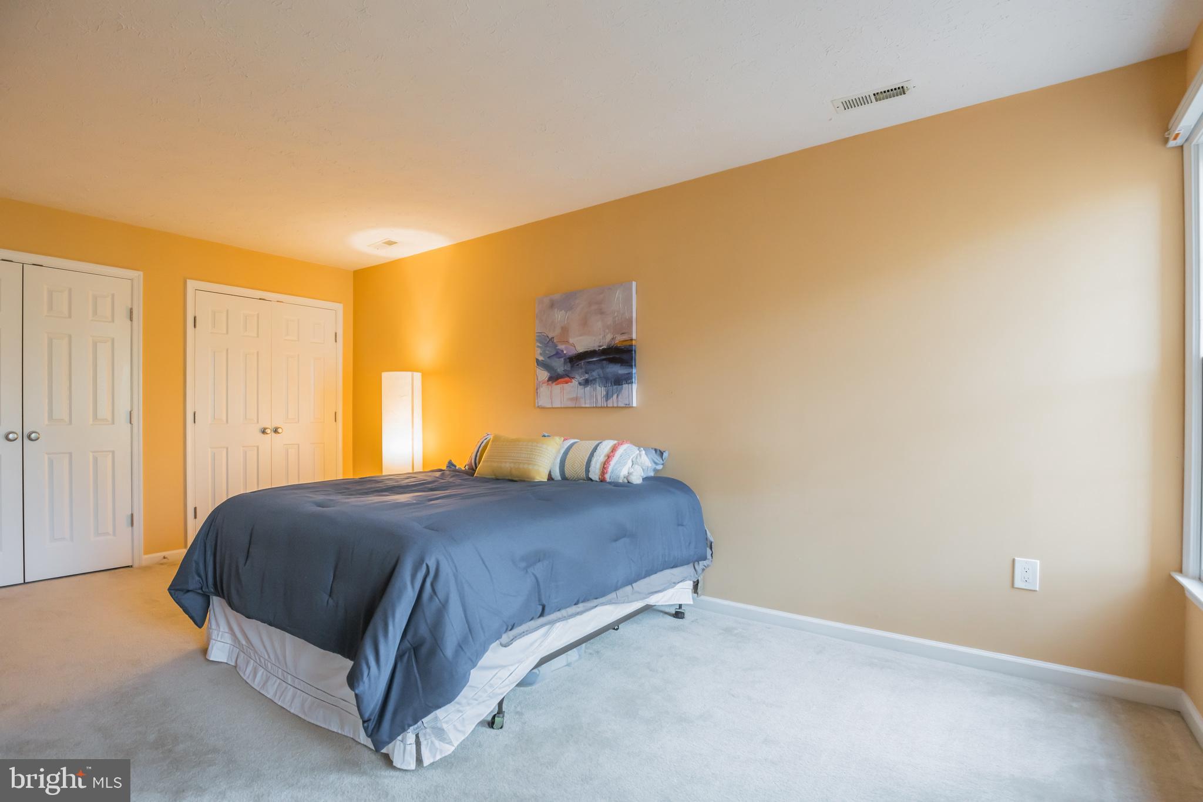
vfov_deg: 73.7
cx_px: 602
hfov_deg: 96.7
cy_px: 401
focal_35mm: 16
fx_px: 535
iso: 1600
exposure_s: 1/50
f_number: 5.6
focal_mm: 16
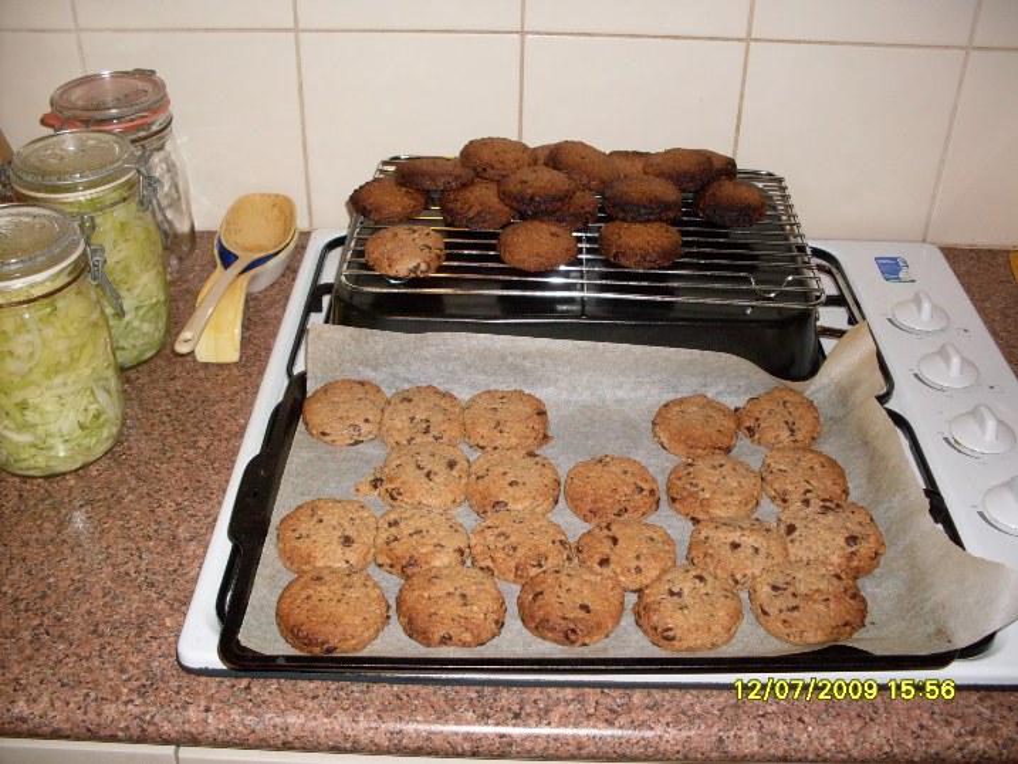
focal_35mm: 38
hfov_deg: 49.0
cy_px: 382
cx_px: 509
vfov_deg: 37.7
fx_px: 1118
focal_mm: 6.3
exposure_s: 1/45
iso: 100
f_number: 2.8
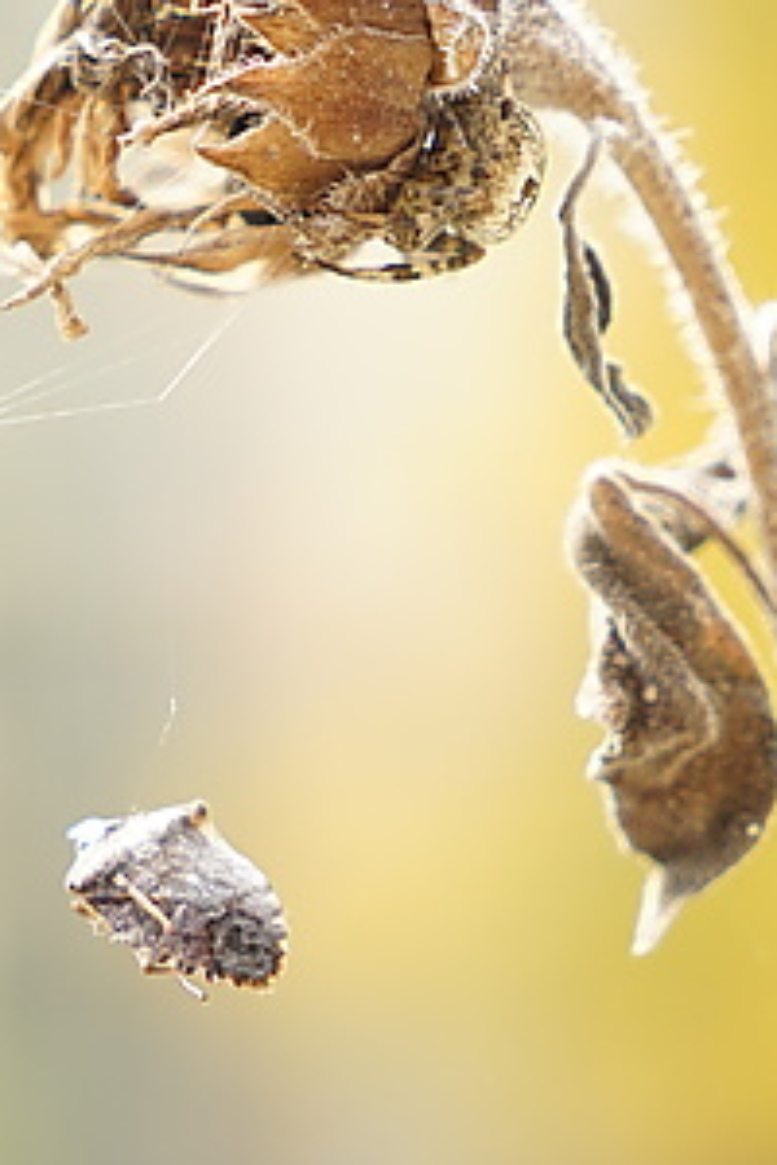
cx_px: 43
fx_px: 5665
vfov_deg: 11.7
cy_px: 885
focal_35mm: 175
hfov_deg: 7.8
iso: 320
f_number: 4
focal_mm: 70
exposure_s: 1/320
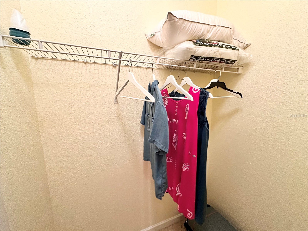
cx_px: 154
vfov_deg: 85.7
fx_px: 125
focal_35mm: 14
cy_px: 116
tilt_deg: -8.6
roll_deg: +0.2
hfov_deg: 102.1
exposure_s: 1/60
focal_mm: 2.22
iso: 500
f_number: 2.2
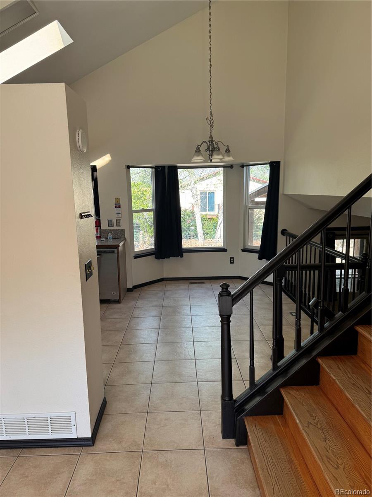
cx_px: 186
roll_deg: +1.3
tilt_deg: -7.5
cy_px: 248
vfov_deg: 71.6
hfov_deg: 56.8
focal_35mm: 24
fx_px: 344
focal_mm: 6.76
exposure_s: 1/140
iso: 64
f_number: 1.78
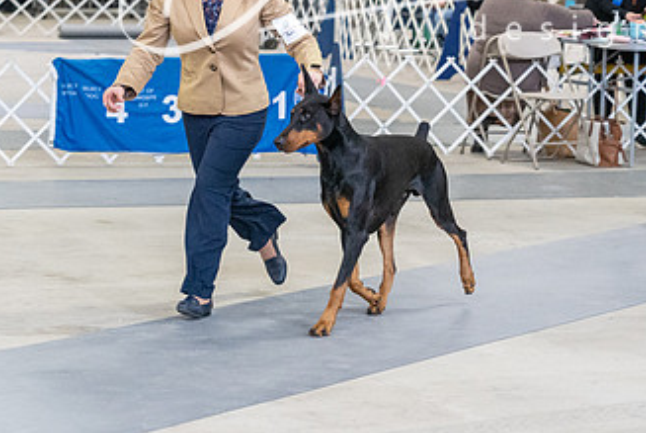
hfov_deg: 13.9
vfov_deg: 9.3
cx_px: 405
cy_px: 90
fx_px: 2641
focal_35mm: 147
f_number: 4
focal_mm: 83
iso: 6400
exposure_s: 1/320
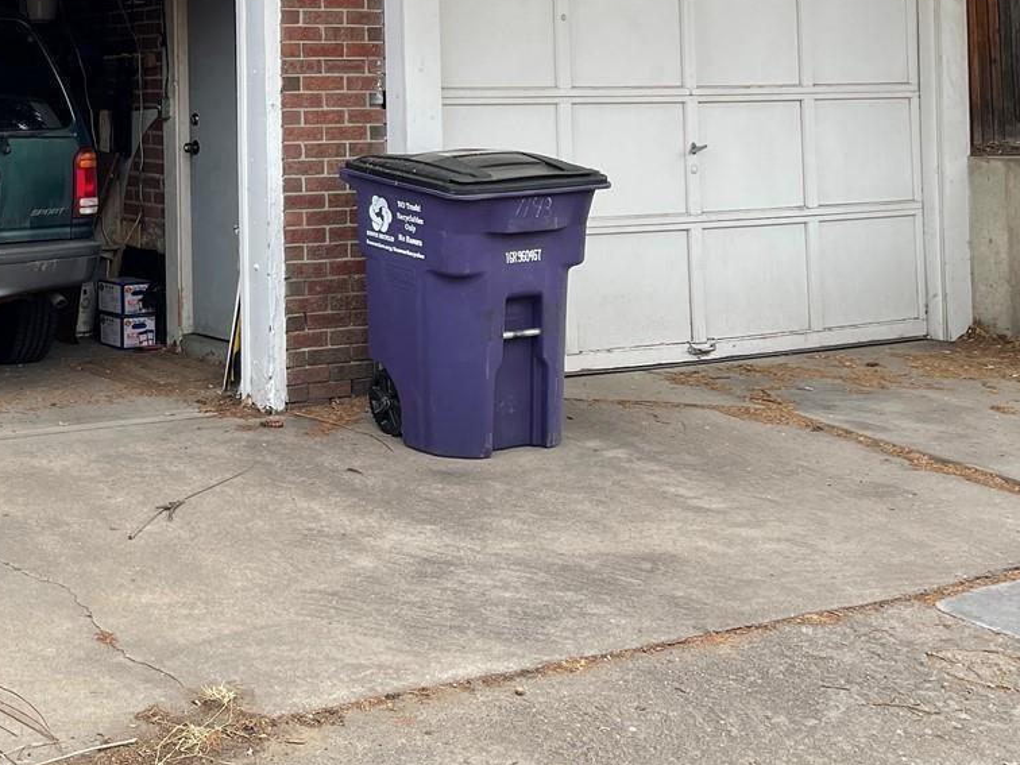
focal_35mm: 55
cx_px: 135
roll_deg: +0.3
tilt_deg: +2.6
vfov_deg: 25.3
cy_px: 12
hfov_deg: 33.4
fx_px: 1621
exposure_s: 1/483
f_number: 1.6
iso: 32
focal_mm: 4.2
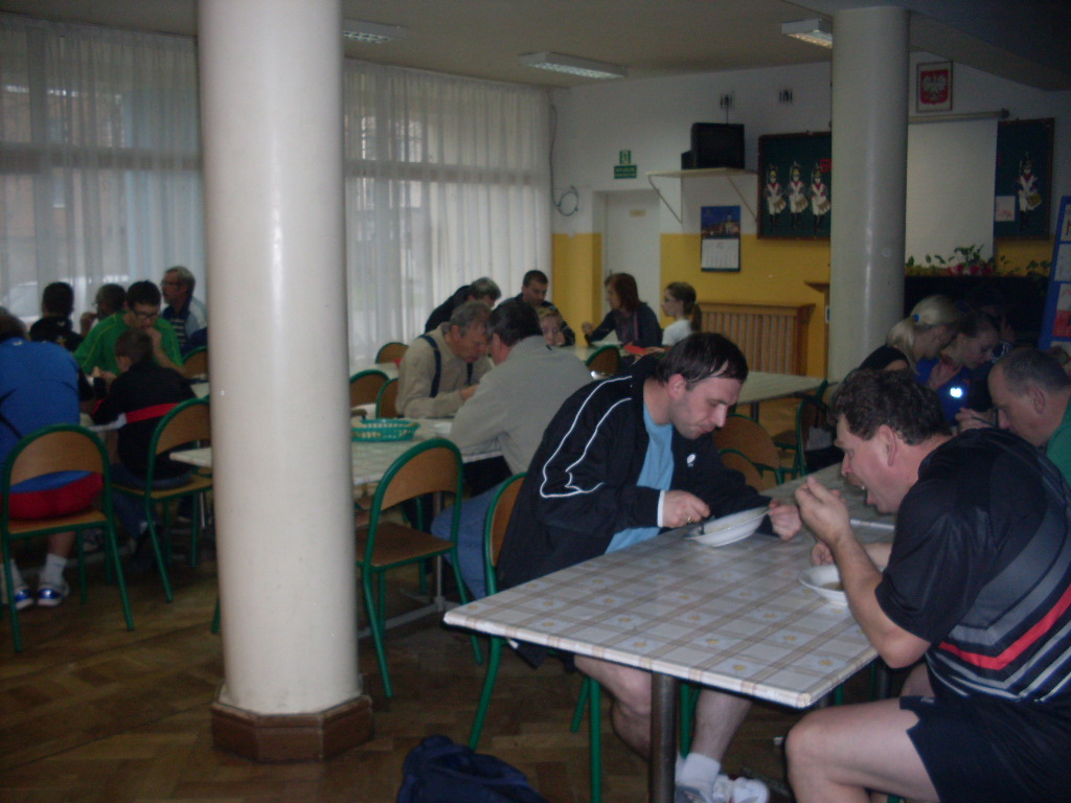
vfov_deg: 37.7
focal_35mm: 38
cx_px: 536
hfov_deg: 49.0
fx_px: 1176
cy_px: 402
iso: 120
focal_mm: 6.3
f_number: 2.8
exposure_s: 1/45
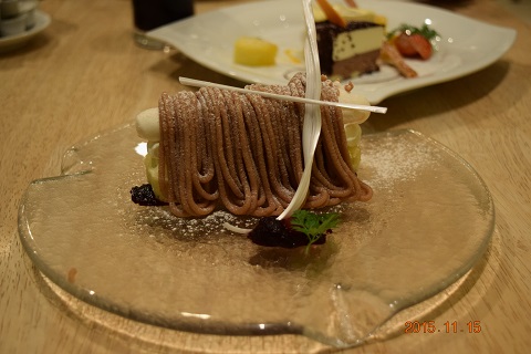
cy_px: 177
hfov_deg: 38.9
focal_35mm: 51
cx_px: 266
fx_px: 752
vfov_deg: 26.5
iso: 1100
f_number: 4.5
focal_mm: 34
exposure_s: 1/125
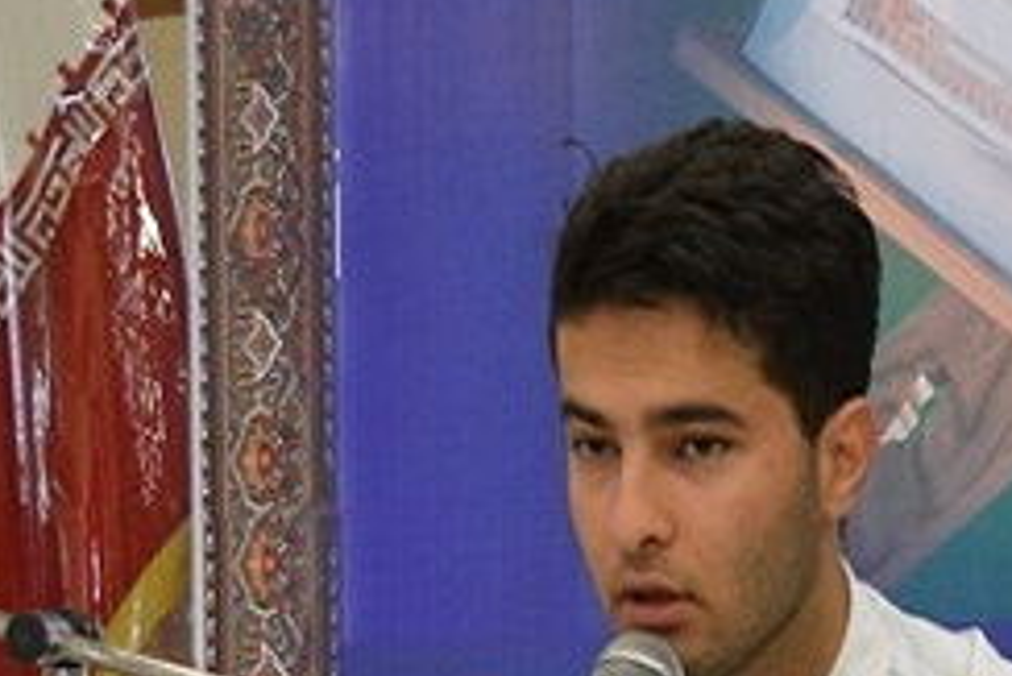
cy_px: 954
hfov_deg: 16.0
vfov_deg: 10.7
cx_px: 1128
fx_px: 3503
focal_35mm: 125
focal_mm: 27
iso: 1600
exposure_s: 1/40
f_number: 4
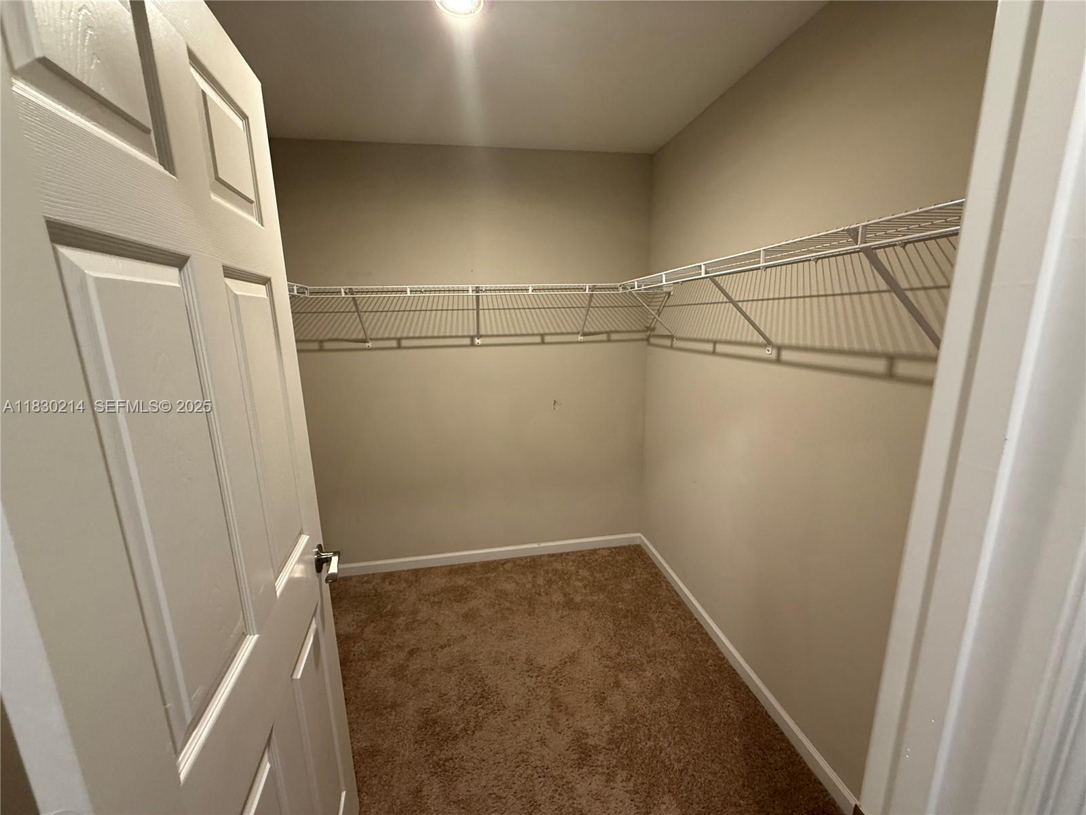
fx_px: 439
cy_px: 408
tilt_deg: -12.1
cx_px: 543
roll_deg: +1.3
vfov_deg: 85.7
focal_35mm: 14
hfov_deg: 102.1
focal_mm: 2.22
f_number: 2.2
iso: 200
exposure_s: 1/60
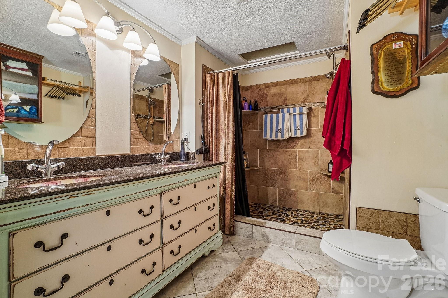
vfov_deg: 77.3
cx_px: 224
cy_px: 149
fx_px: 187
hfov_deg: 100.4
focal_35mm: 15
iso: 400
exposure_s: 1/3.33
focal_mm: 10
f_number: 8
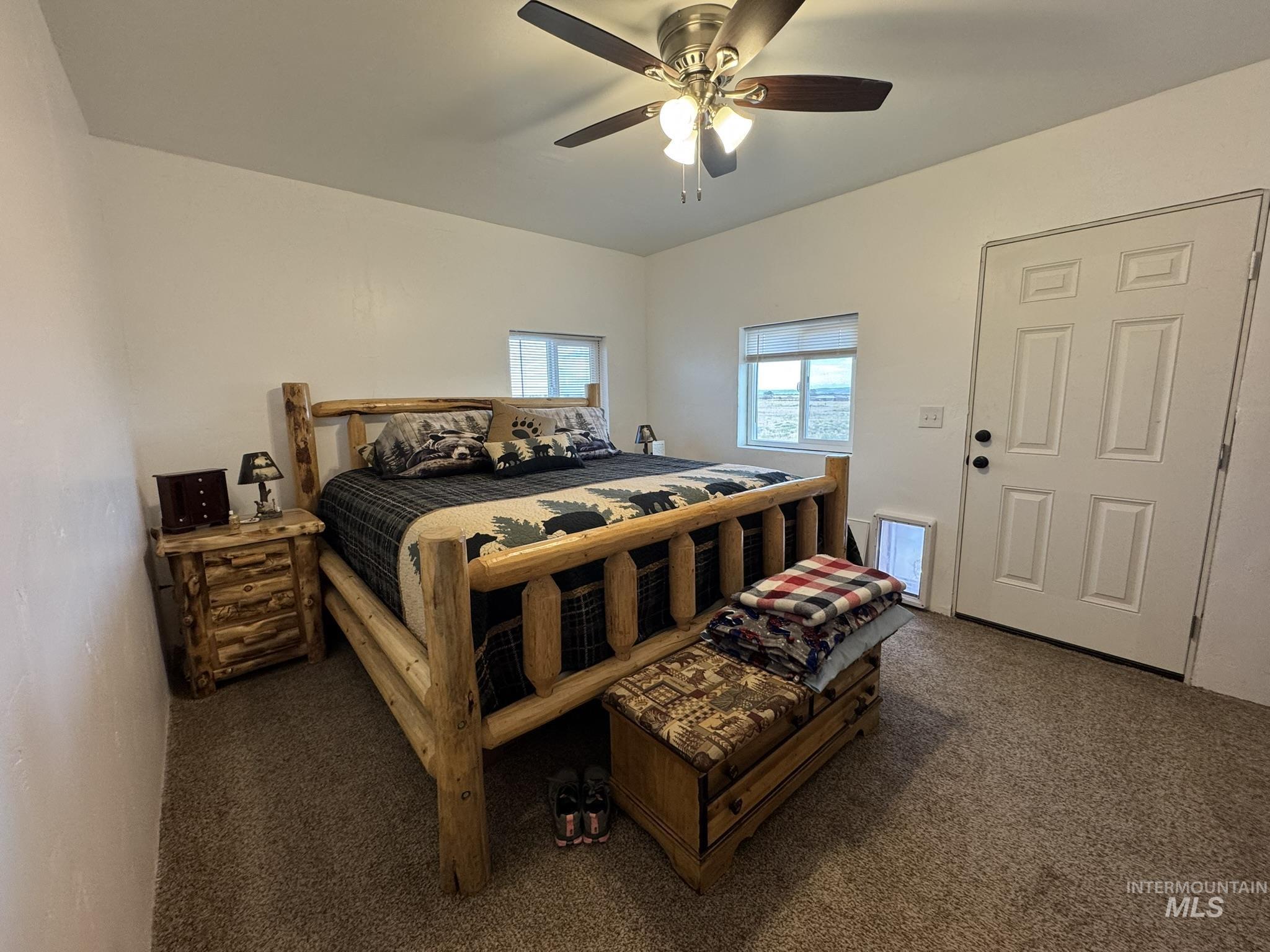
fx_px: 514
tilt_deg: -8.5
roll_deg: +1.0
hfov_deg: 102.1
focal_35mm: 14
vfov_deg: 85.7
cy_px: 476
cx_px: 635
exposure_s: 1/60
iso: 200
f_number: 2.2
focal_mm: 2.22
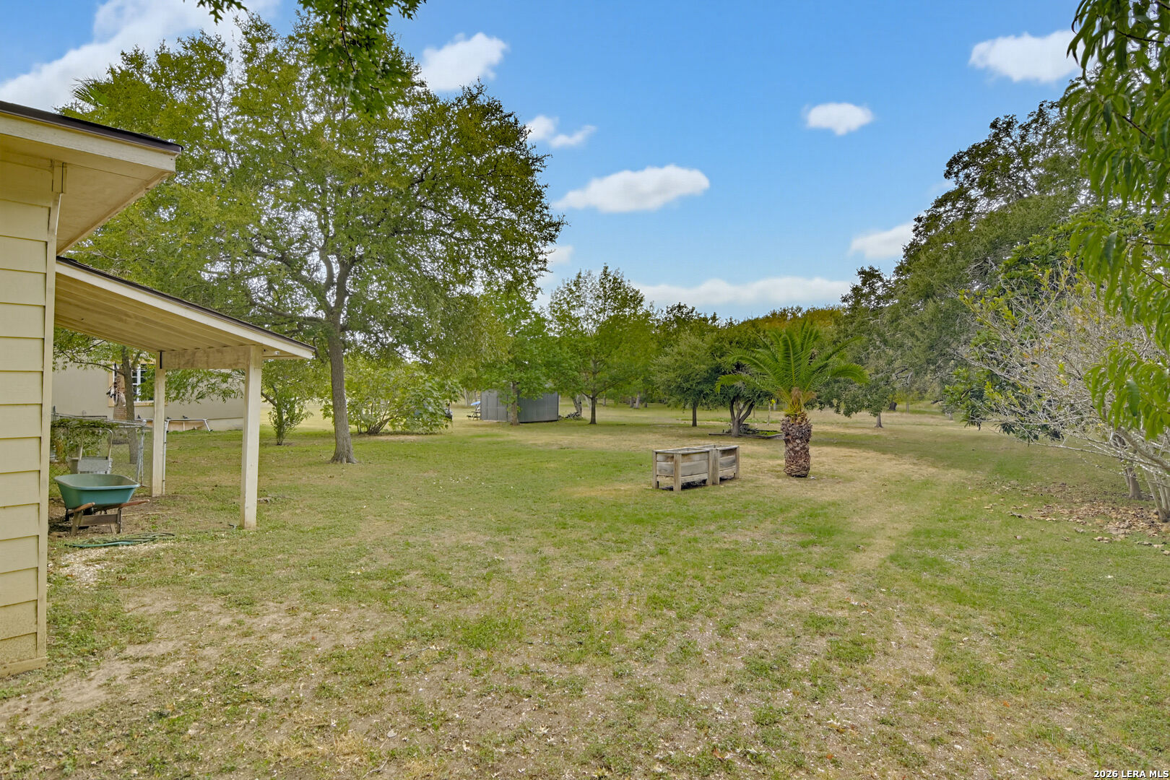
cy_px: 390
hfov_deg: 90.0
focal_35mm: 18
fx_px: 585
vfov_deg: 67.4
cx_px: 585
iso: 100
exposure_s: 1/25
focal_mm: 12
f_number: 7.1
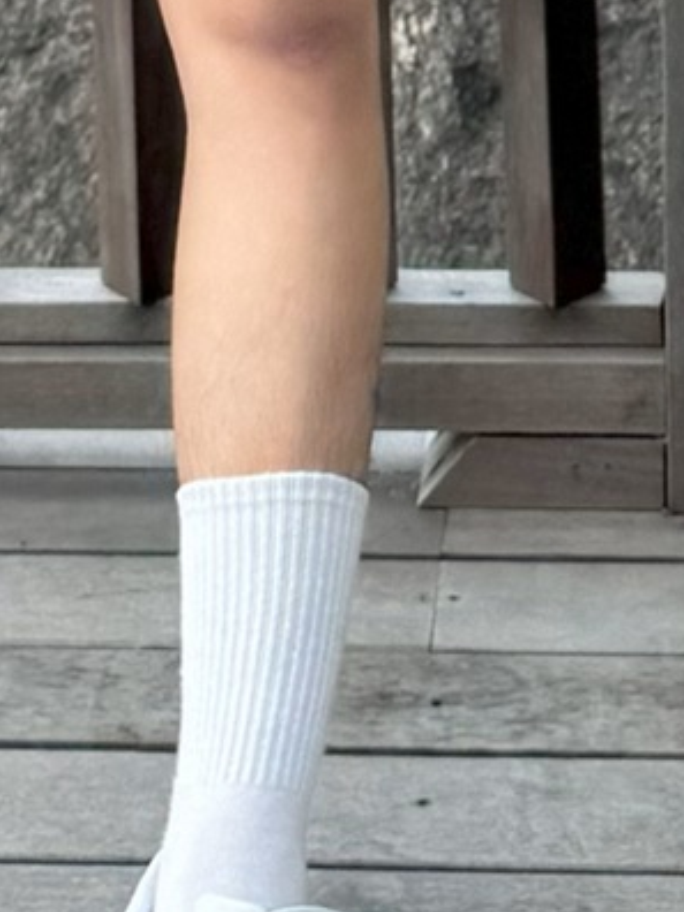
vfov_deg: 13.0
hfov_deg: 11.1
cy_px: -882
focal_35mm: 133
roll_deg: +1.2
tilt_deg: -4.9
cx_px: 562
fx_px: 3504
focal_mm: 6.76
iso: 80
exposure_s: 1/3413
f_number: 1.78
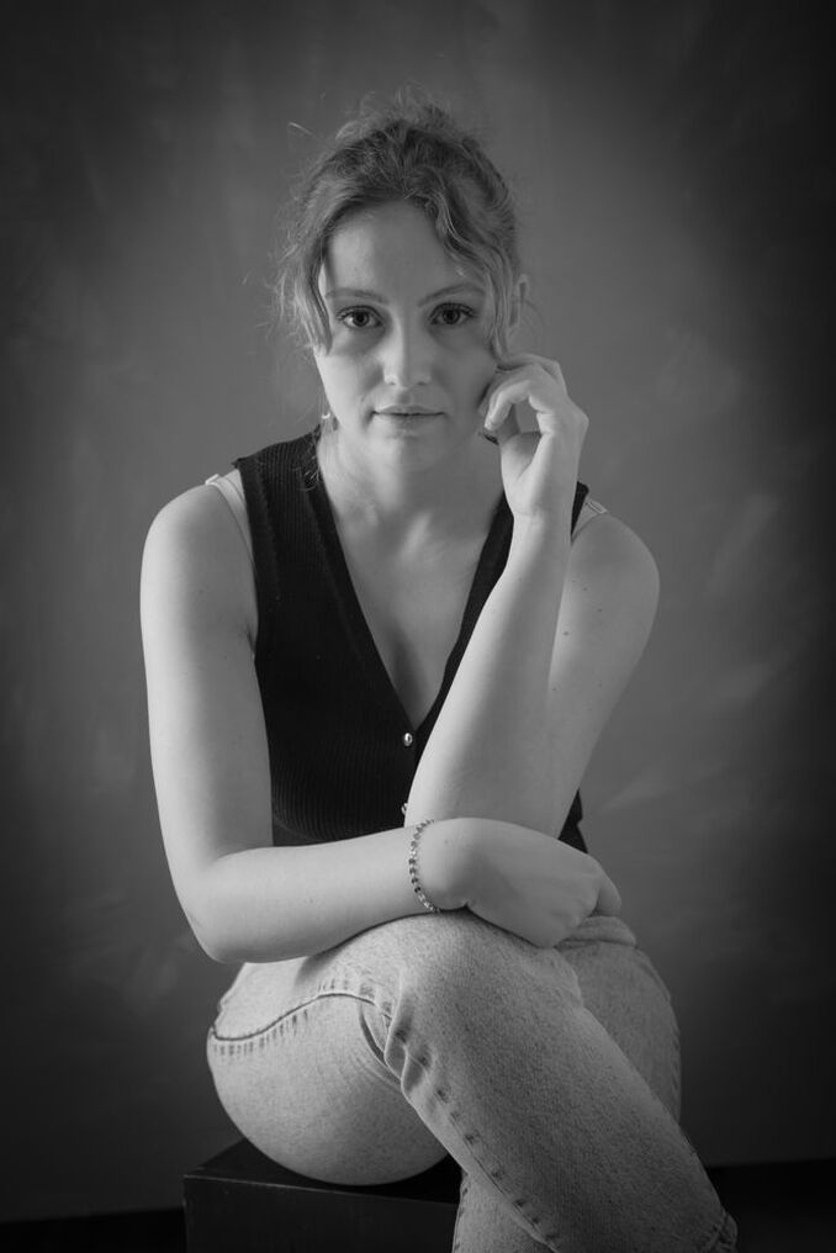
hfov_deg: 27.0
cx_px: 418
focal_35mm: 50
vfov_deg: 39.6
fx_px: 1740
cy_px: 626
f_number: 3.2
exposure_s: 1/200
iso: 125
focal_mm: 33
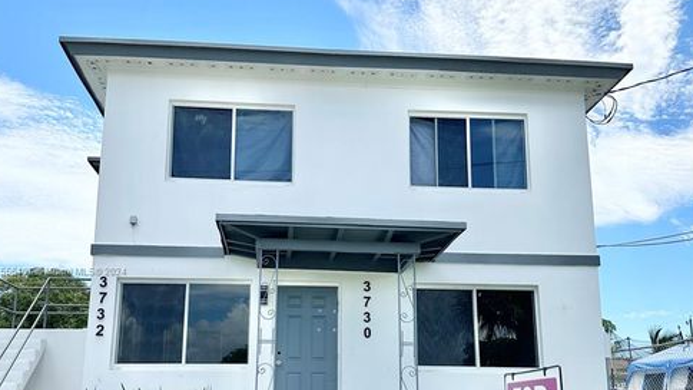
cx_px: 338
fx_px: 661
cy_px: 272
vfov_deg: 32.4
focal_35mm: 36
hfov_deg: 55.3
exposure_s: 1/6623
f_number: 1.78
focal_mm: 6.86
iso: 80
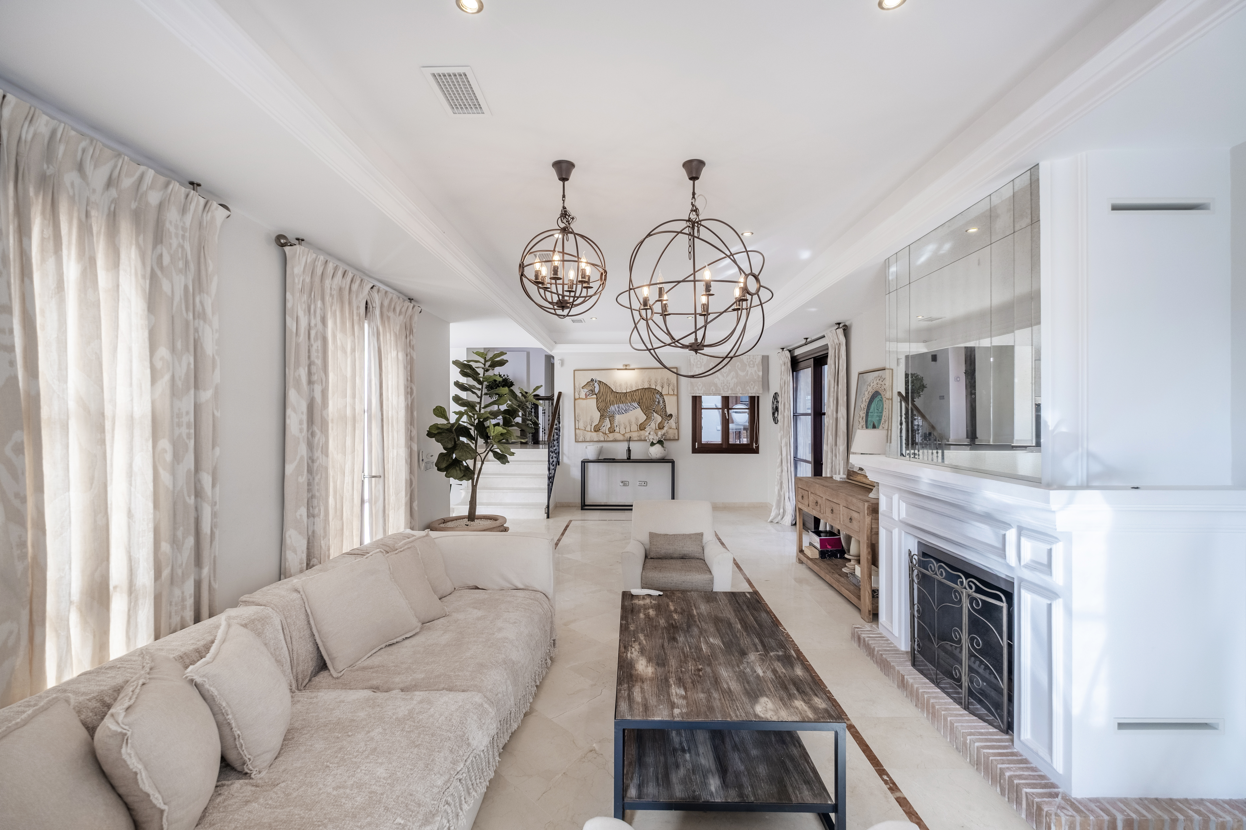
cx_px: 623
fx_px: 519
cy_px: 415
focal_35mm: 15
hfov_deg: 100.4
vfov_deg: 77.3
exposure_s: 1/320
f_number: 4
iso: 500
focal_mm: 10
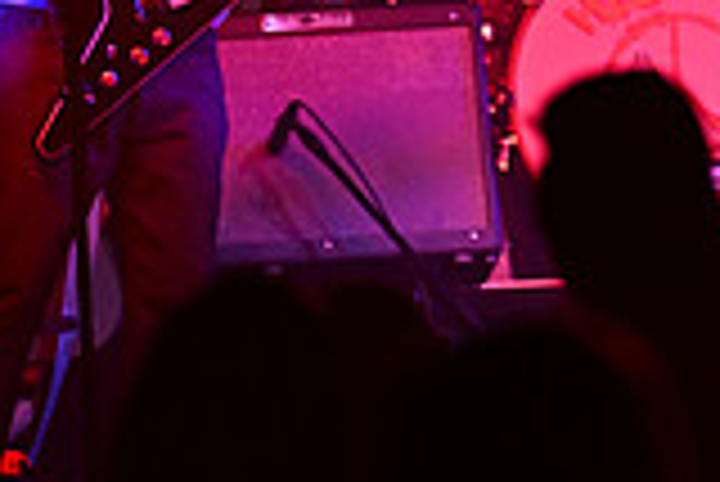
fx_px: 14513
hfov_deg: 2.8
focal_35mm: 725
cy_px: -354
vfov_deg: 1.9
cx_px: 963
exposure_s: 1/640
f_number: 2.8
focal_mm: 200
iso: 1250
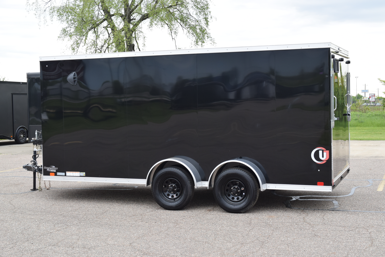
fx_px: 610
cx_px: 192
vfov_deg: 23.8
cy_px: 128
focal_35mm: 57
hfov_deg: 35.0
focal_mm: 38
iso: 400
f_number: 8
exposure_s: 1/250
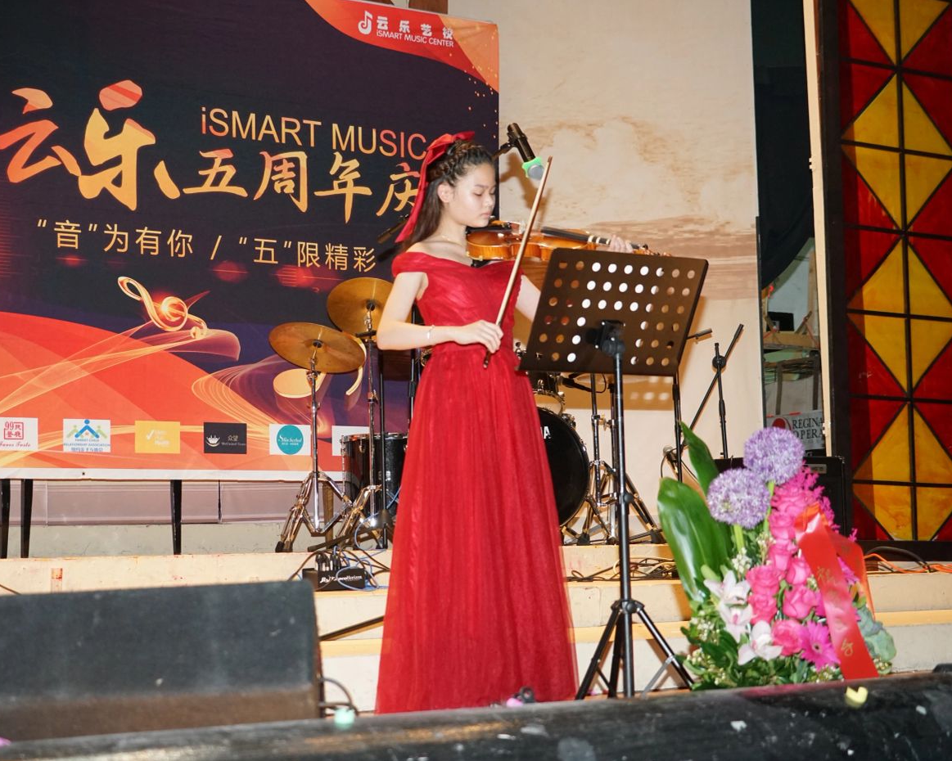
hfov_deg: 36.0
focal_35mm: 52
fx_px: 1465
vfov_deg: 29.1
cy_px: 380
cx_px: 458
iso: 2500
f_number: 4.5
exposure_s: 1/125
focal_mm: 46
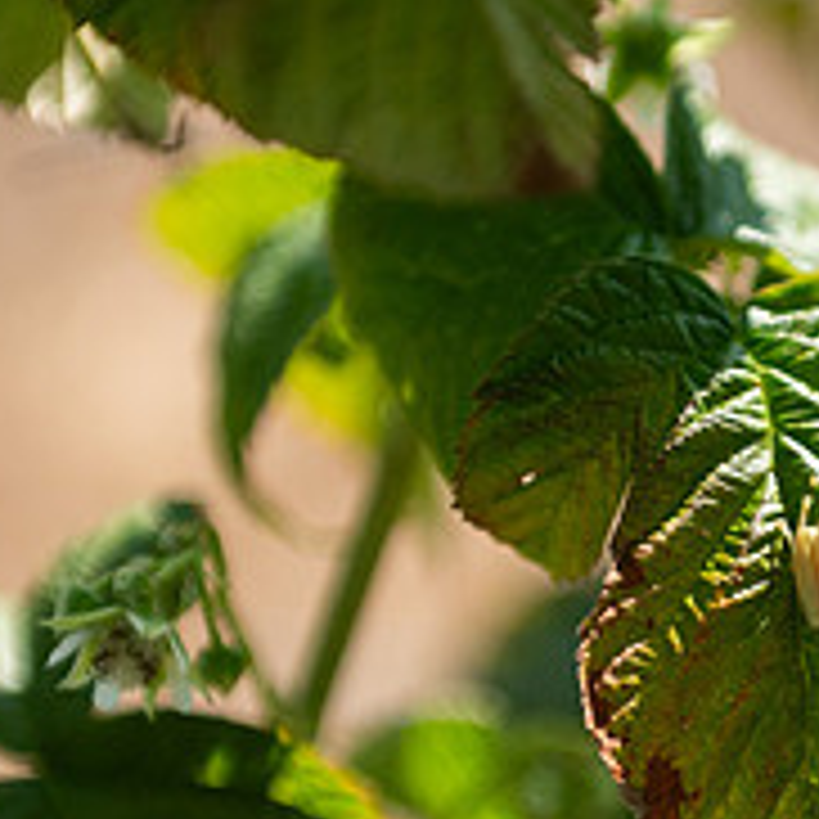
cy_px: 650
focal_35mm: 190
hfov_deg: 9.2
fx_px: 5086
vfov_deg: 9.2
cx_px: 734
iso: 500
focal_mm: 70
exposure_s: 1/5000
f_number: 2.8
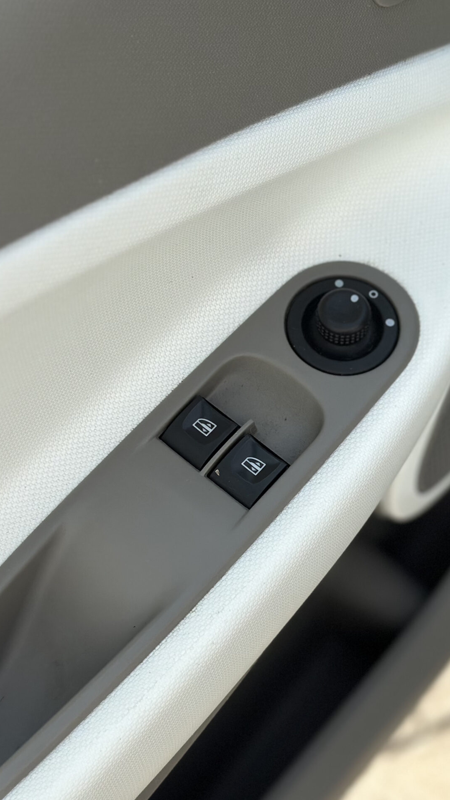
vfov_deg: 30.1
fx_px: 1484
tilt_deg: -62.8
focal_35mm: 70
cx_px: 266
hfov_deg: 17.2
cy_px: 401
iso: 100
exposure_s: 1/2732
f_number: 1.78
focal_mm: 6.86
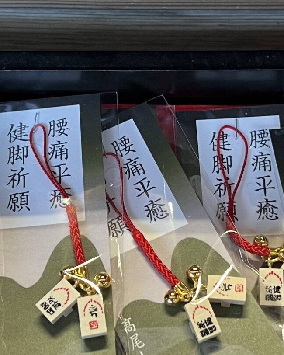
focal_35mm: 80
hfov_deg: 19.2
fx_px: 840
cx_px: 166
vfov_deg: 23.8
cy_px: 175
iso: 100
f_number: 1.5
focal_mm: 5.7
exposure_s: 1/50
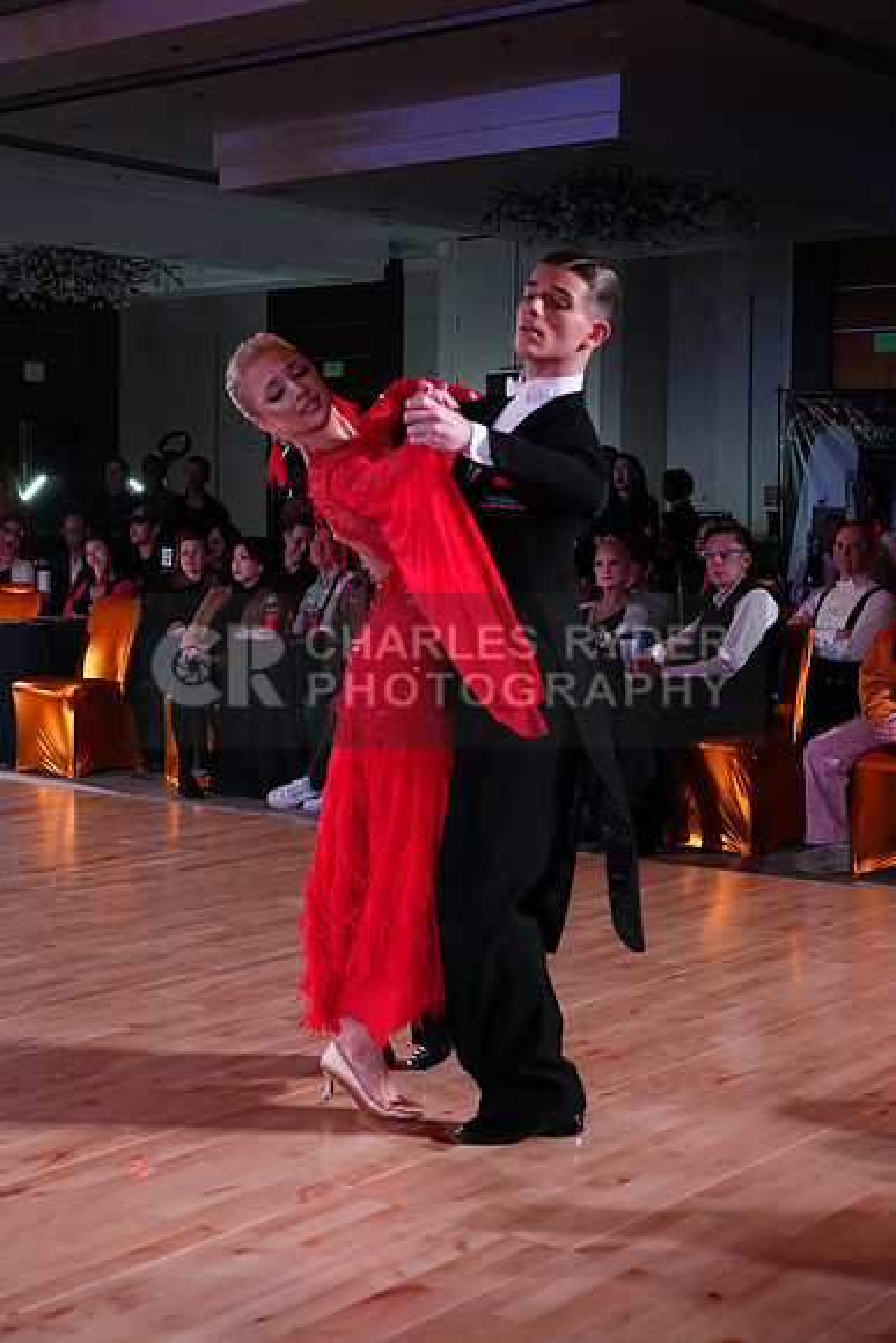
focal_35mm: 52
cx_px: 448
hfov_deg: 26.0
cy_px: 672
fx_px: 1940
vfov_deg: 38.2
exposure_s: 1/400
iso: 5000
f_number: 5.6
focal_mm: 52
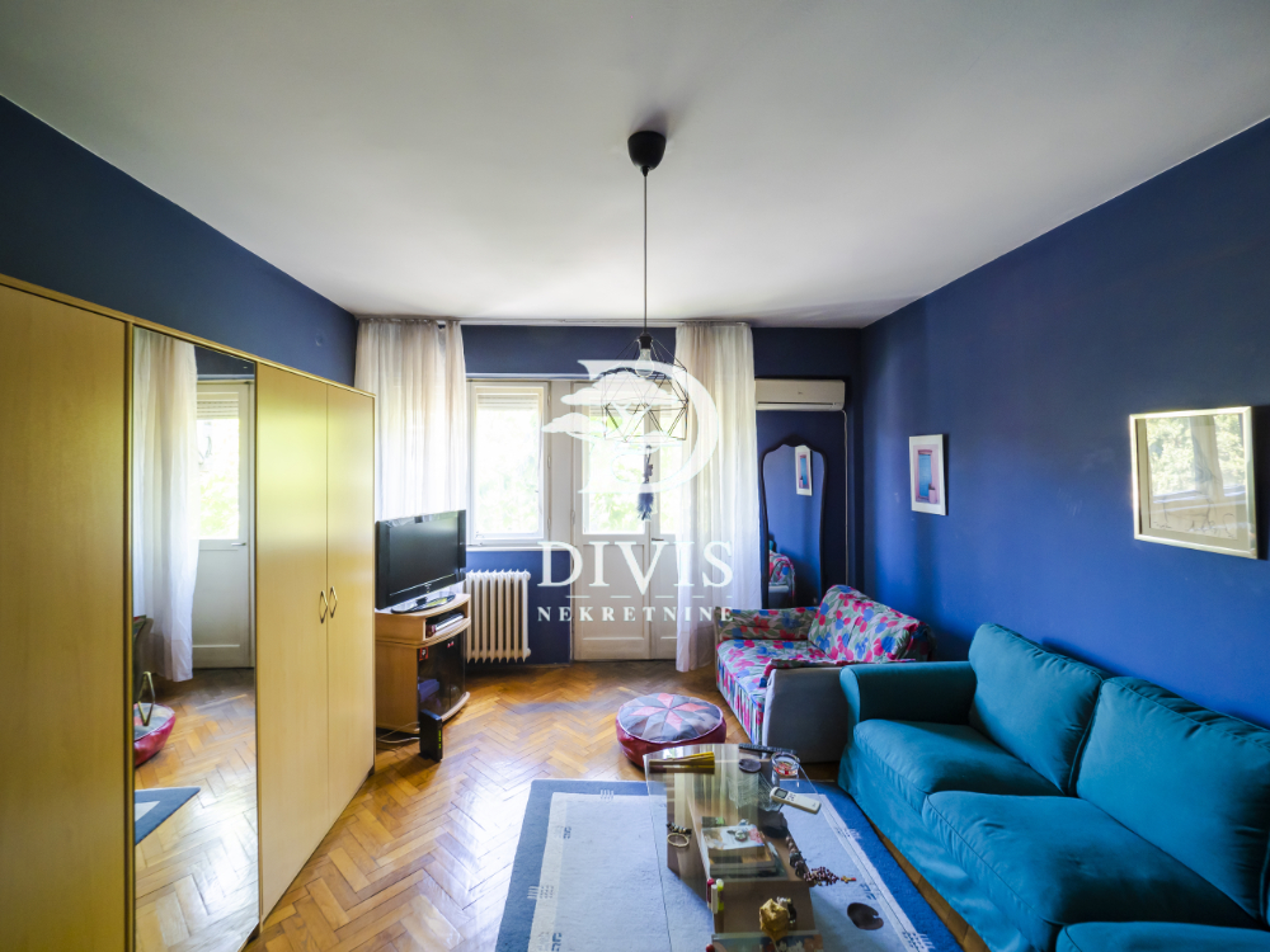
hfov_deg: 102.1
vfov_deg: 85.7
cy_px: 476
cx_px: 635
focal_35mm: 14
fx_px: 514
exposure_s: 1/15
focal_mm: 7
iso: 400
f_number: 4
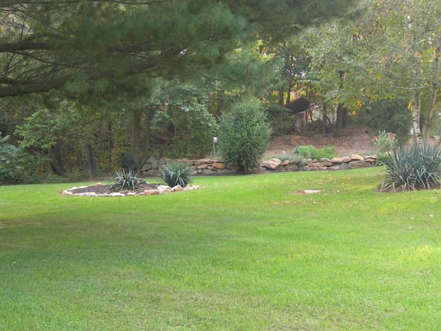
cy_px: 116
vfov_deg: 26.0
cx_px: 311
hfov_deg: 33.9
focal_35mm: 56
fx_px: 713
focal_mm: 7.8
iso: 50
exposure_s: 1/56.1
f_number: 2.8
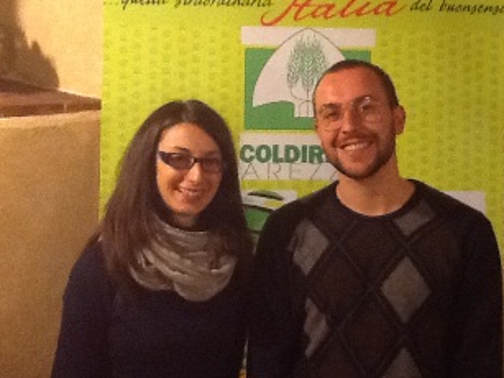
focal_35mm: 62
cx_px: 307
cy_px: 125
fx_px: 902
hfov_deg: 31.1
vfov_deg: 23.5
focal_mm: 2.03
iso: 320
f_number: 2.4
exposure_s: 1/20
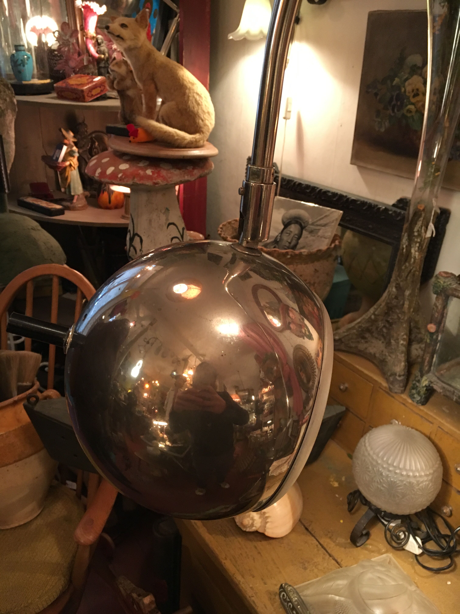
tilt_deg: -25.0
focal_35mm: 29
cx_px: 230
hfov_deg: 48.2
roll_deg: -4.5
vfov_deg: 61.7
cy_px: 307
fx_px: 514
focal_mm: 4.15
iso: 200
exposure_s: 1/33
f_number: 2.2
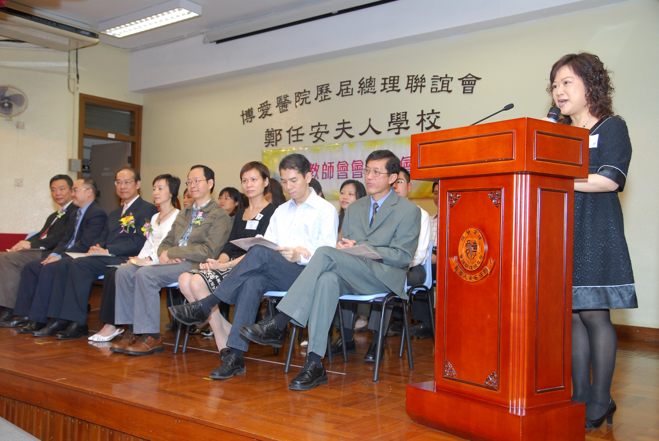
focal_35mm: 39
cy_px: 220
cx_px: 330
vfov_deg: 34.3
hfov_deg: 49.5
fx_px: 715
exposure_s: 1/60
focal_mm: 26
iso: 400
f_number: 4.5
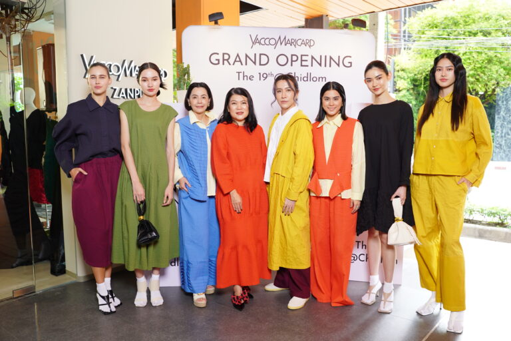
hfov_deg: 60.3
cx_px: 256
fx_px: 440
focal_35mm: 31
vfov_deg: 42.3
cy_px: 170
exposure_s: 1/160
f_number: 5
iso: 800
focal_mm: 31
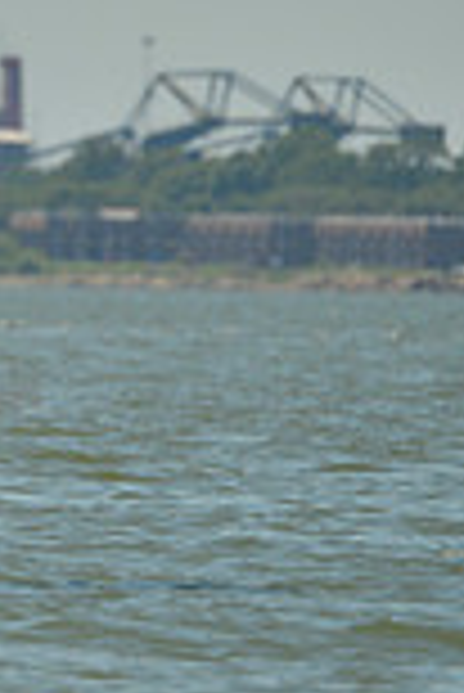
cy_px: 290
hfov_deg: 0.9
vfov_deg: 1.4
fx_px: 29068
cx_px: -824
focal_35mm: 1507
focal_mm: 400
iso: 200
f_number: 5.6
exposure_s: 1/1600
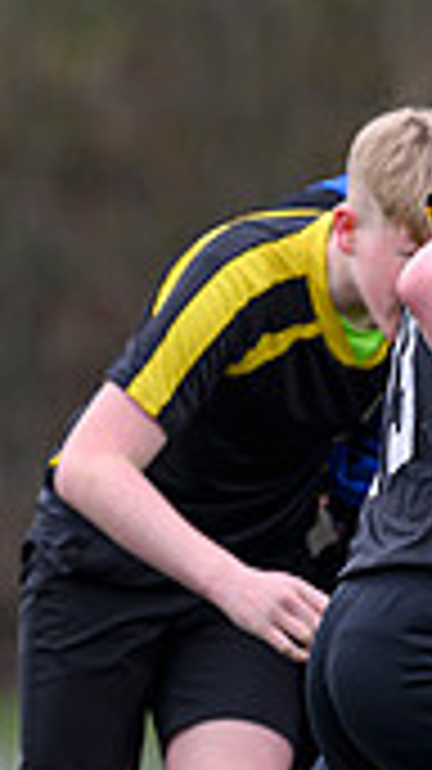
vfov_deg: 1.5
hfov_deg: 0.9
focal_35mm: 1418
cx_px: 1161
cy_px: 624
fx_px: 28919
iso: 500
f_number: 3.5
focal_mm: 400
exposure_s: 1/1250
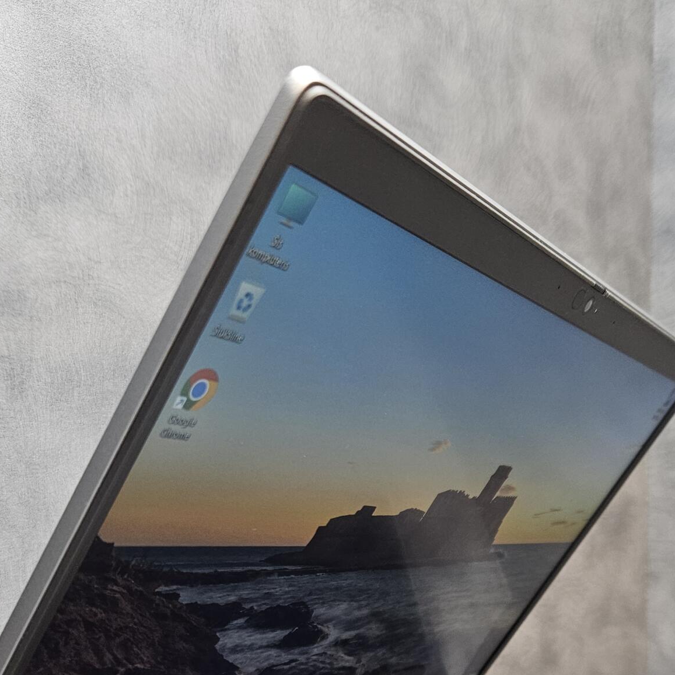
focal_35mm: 45
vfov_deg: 34.8
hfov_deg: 37.4
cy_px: 644
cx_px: 414
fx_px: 993
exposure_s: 1/100
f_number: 1.8
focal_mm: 5.4
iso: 250
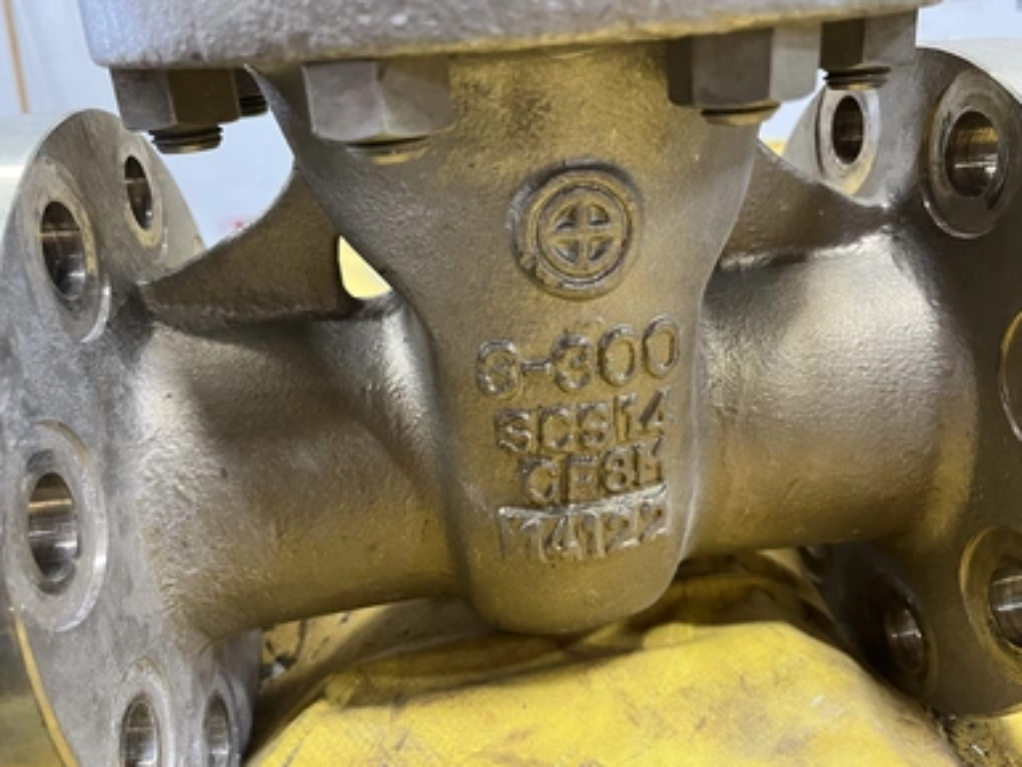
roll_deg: +9.0
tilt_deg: -24.6
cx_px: 520
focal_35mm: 27
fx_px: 797
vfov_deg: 51.4
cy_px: 393
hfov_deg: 65.3
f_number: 1.6
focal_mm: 5.1
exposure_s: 1/40
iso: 400
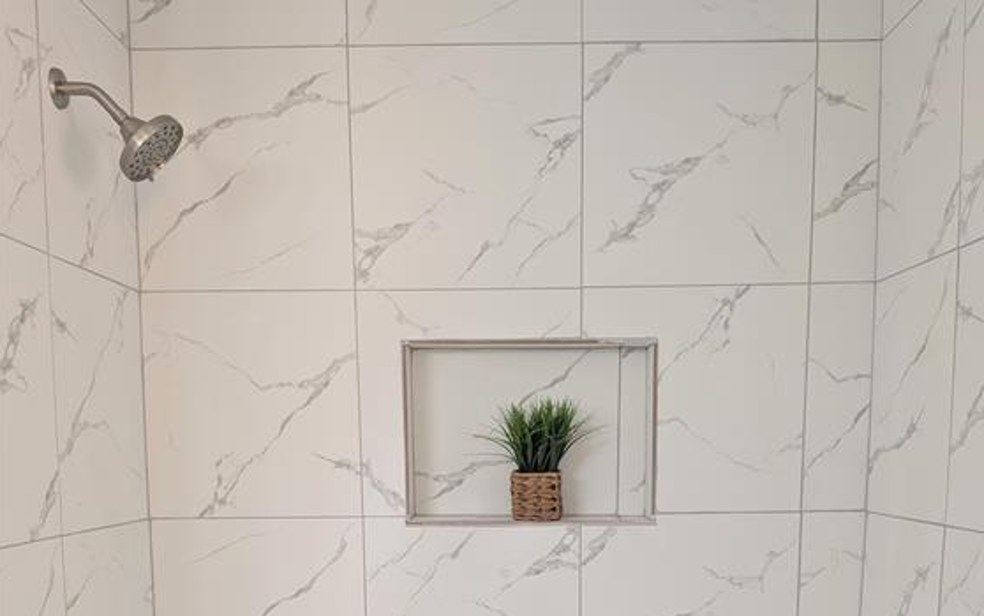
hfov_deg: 55.3
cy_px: 593
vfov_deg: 33.7
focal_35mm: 35
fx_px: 939
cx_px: 504
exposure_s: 1/24
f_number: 1.7
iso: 63
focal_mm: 4.53
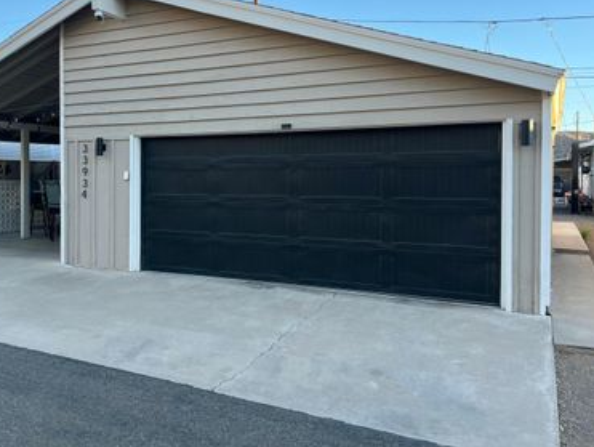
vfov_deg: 40.6
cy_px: 183
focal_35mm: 35
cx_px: 197
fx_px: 601
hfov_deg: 51.6
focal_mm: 5.1
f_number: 1.6
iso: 50
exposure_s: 1/443
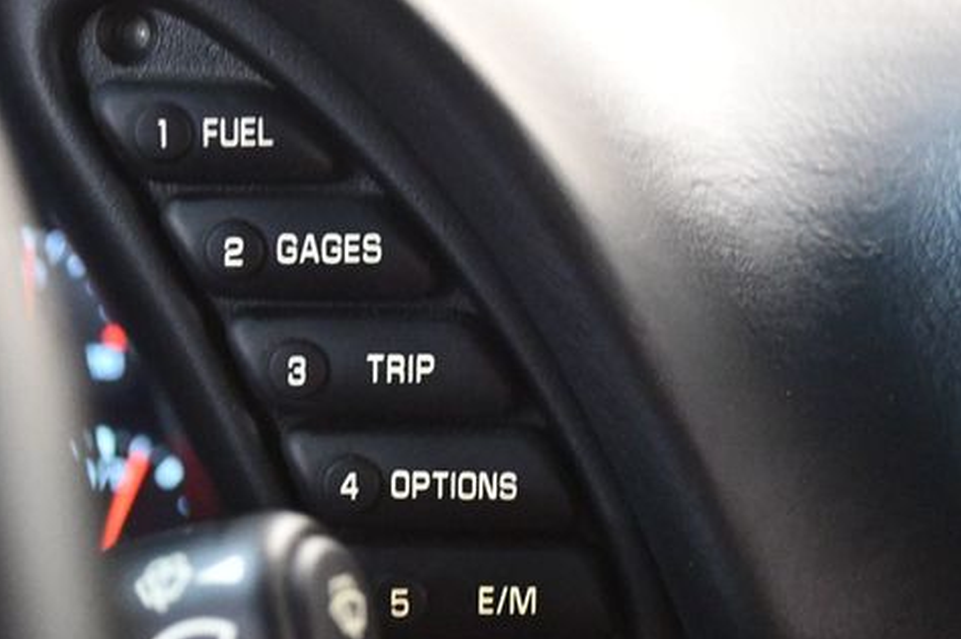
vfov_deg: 17.7
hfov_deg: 26.3
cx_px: 397
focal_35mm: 77
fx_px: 2053
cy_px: 331
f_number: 5
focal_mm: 38
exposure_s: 1/50
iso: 12800
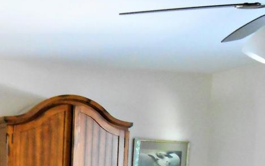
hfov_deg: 28.4
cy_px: 200
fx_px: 506
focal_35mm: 70
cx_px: 35
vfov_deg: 17.7
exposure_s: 1/6
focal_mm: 5.3
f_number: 3.8
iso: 800
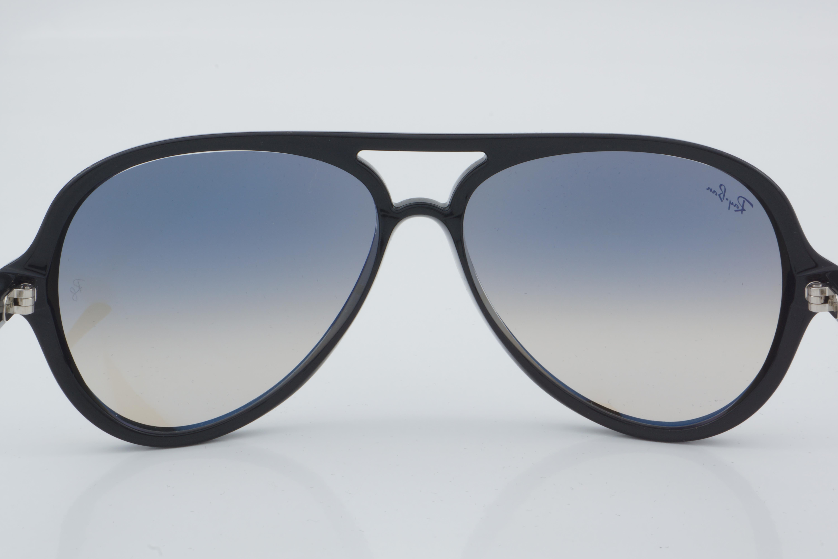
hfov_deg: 24.6
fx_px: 1920
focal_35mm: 82
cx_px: 419
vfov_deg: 16.6
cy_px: 280
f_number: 32
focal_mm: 55
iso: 100
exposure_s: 1/4
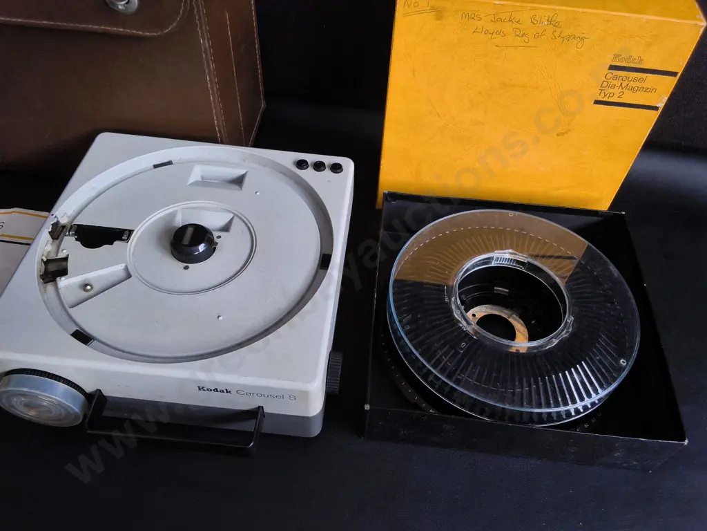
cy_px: 266
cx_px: 354
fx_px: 551
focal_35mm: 27
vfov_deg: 51.4
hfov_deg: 65.3
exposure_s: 1/100
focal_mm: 2.87
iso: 125
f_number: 2
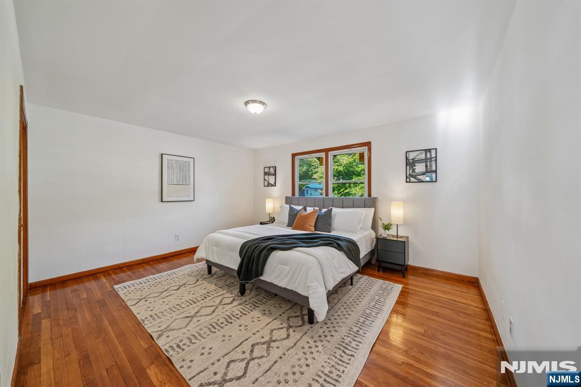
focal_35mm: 12
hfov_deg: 112.6
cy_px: 194
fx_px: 194
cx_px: 290
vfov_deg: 90.0
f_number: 11
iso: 100
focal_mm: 12
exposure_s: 1/2
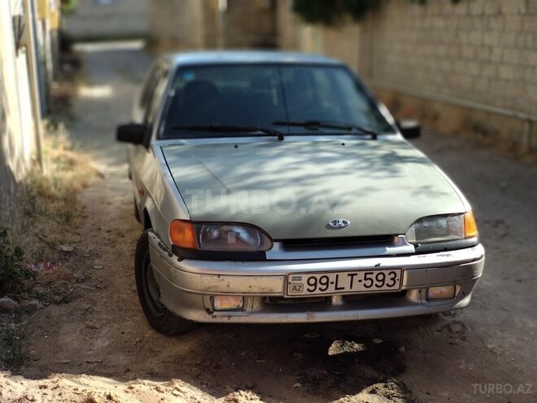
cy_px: 202
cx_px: 268
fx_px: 807
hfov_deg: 36.8
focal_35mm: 52
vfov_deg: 28.0
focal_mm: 5.99
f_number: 2.6
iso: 100
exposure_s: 1/253
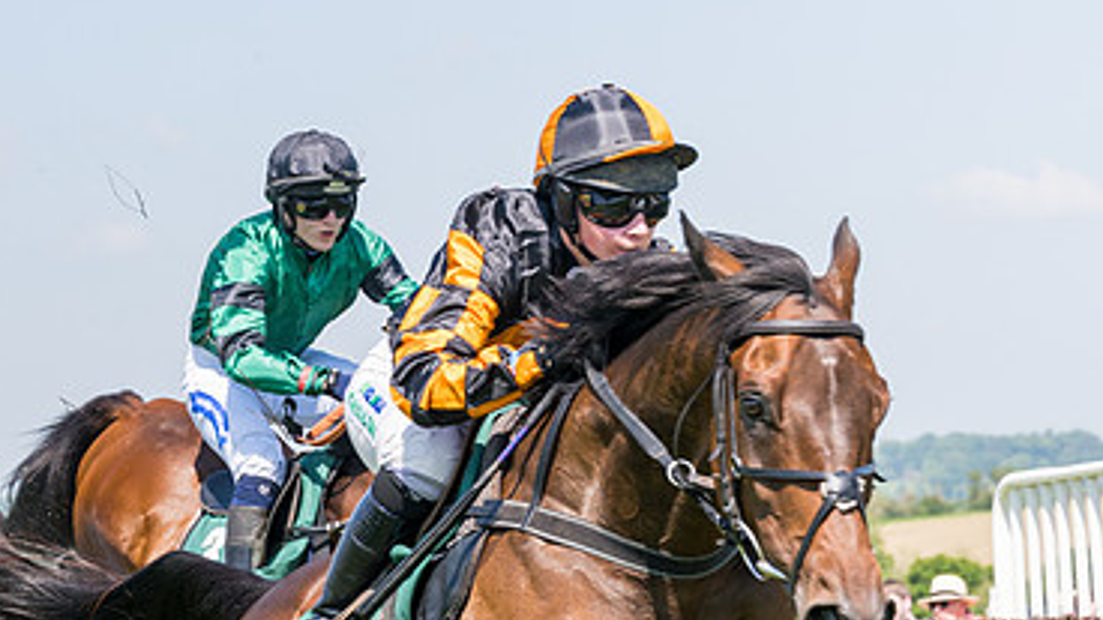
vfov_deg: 7.2
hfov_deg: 12.5
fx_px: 4943
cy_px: 556
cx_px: -54
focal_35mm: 169
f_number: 5
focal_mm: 70
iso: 200
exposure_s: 1/1250
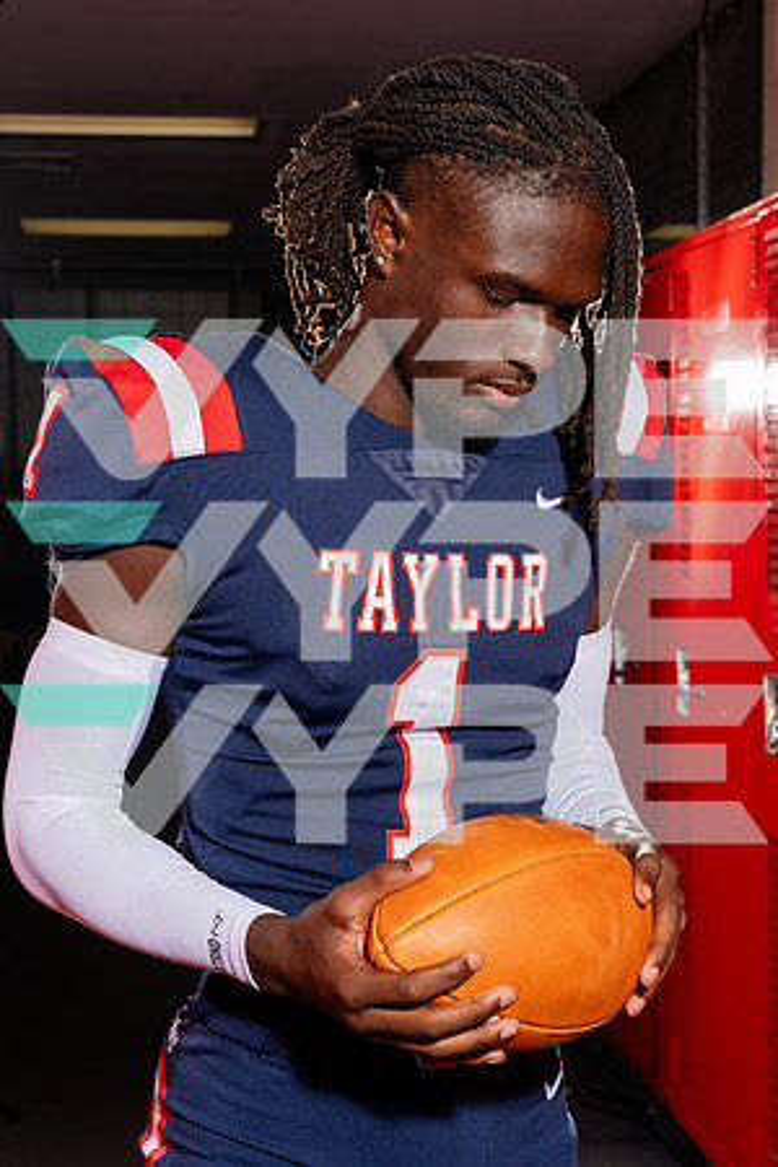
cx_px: 389
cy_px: 584
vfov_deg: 33.9
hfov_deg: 23.0
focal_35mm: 59
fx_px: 1912
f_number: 9
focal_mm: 59
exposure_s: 1/250
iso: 160
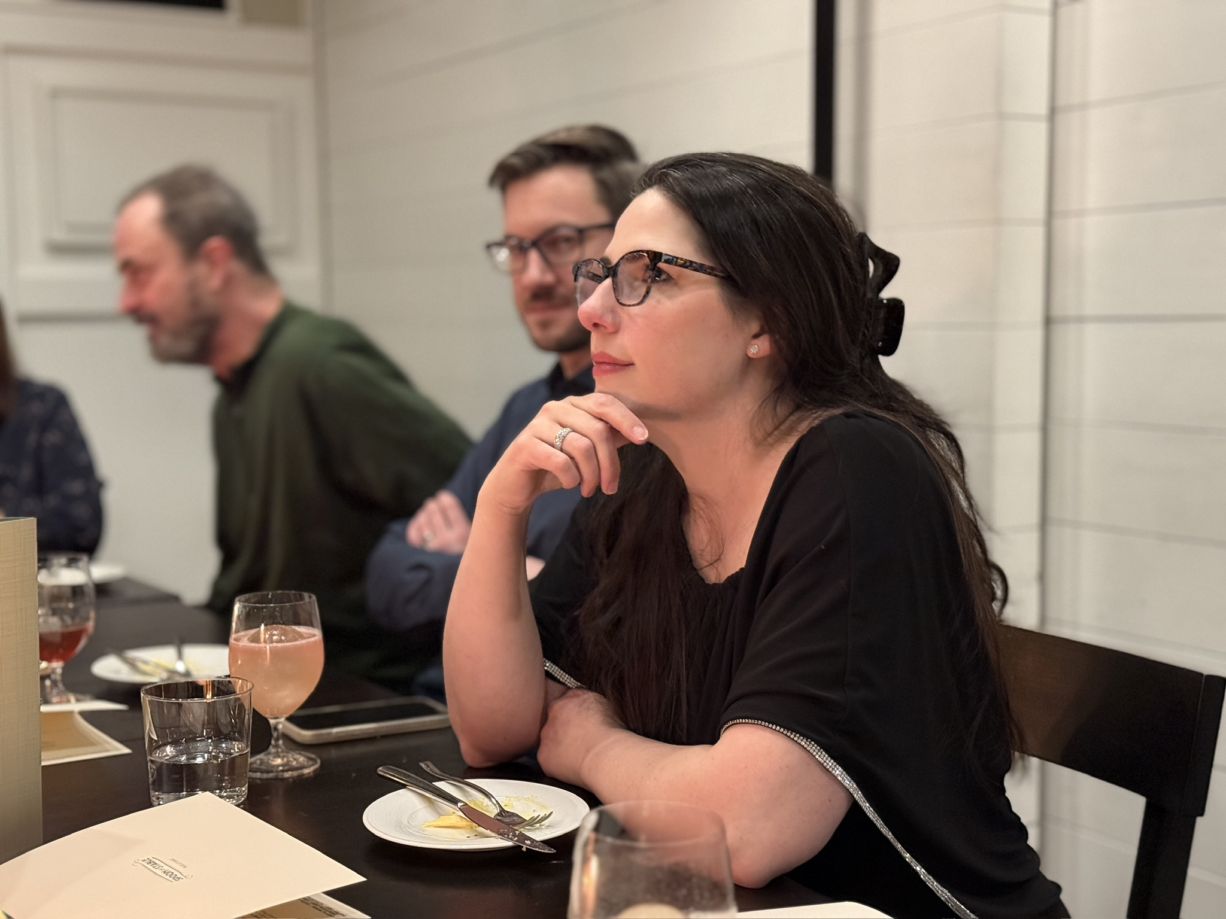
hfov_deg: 39.7
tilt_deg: -3.9
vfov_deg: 30.3
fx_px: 1700
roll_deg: +0.6
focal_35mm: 48
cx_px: 613
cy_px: 460
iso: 640
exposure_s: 1/19
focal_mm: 6.76
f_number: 1.78
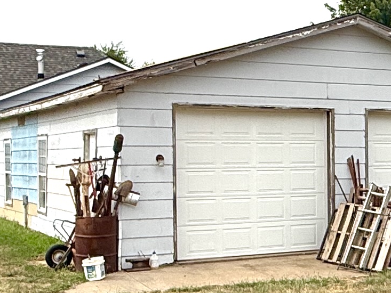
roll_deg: -0.4
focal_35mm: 77
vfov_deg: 19.1
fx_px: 870
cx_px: 412
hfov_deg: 24.0
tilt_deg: -4.2
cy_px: 188
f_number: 2.2
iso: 50
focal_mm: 2.22
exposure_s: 1/2320
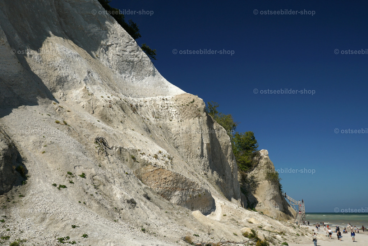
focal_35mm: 36
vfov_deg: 36.9
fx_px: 368
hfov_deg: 53.1
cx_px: 184
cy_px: 123
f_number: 11
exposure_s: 1/160
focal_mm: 24
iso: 100
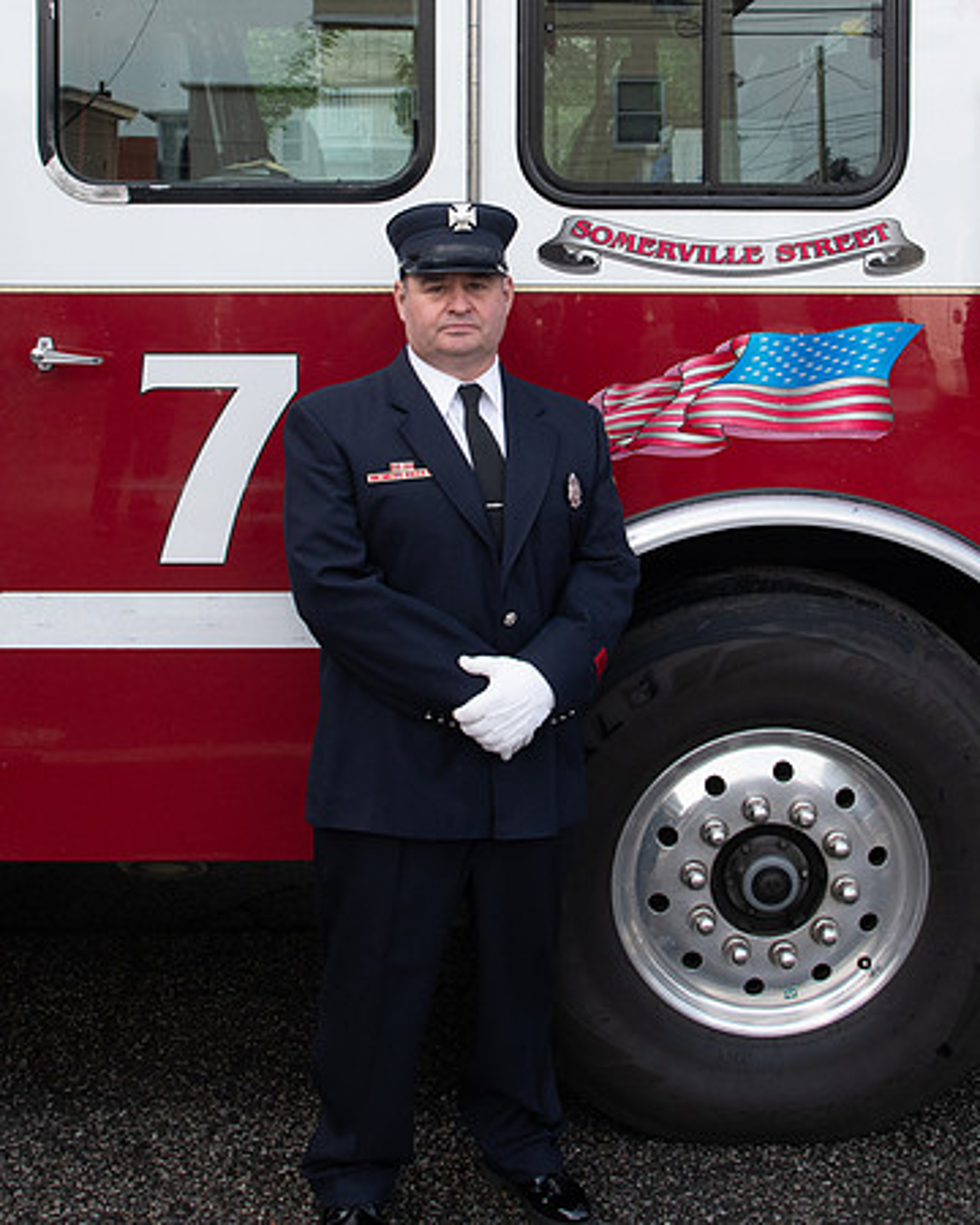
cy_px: 377
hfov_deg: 32.0
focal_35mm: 47
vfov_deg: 38.8
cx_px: 500
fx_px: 1710
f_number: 8
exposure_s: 1/250
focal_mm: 24
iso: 640
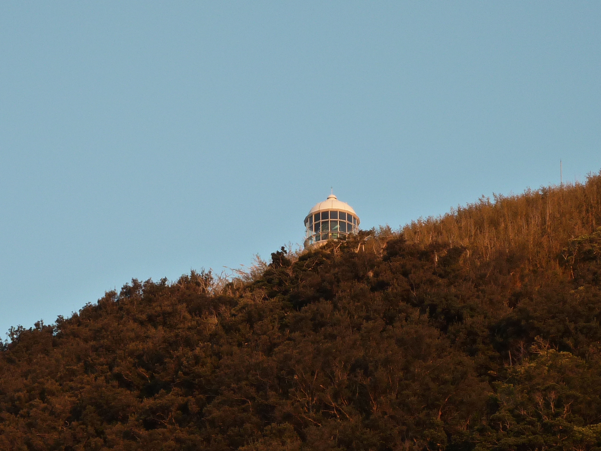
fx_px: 3715
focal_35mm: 214
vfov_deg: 6.9
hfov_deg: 9.2
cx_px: 300
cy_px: 226
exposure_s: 1/80
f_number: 4.4
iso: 125
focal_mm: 19.5
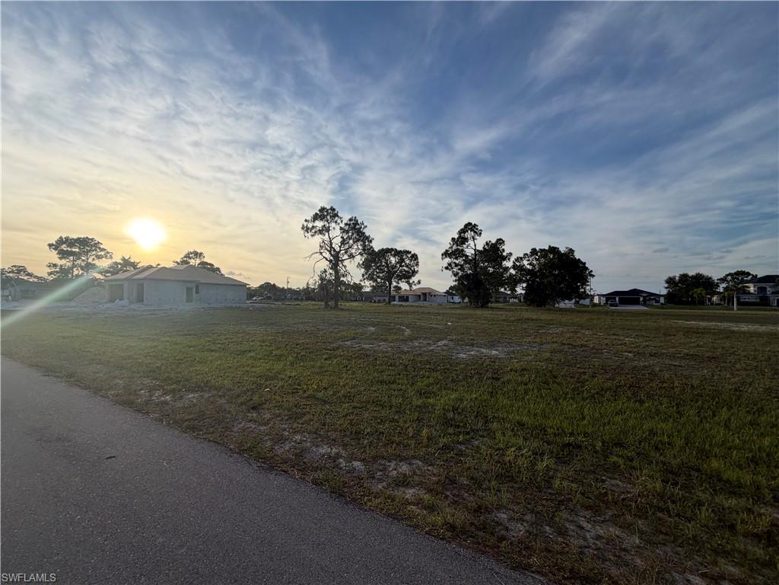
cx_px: 390
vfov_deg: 85.7
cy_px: 292
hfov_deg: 102.1
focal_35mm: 14
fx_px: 315
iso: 32
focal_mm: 2.22
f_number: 2.2
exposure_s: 1/770
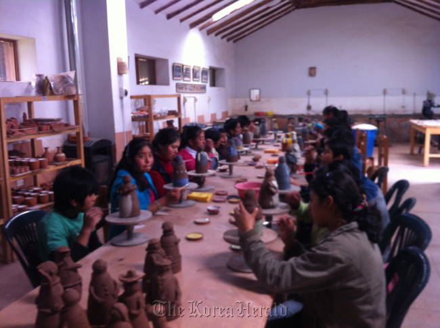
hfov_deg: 52.7
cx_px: 220
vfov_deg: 40.6
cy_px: 164
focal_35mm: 35
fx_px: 444
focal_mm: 3.85
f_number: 2.8
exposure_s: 1/15
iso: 80
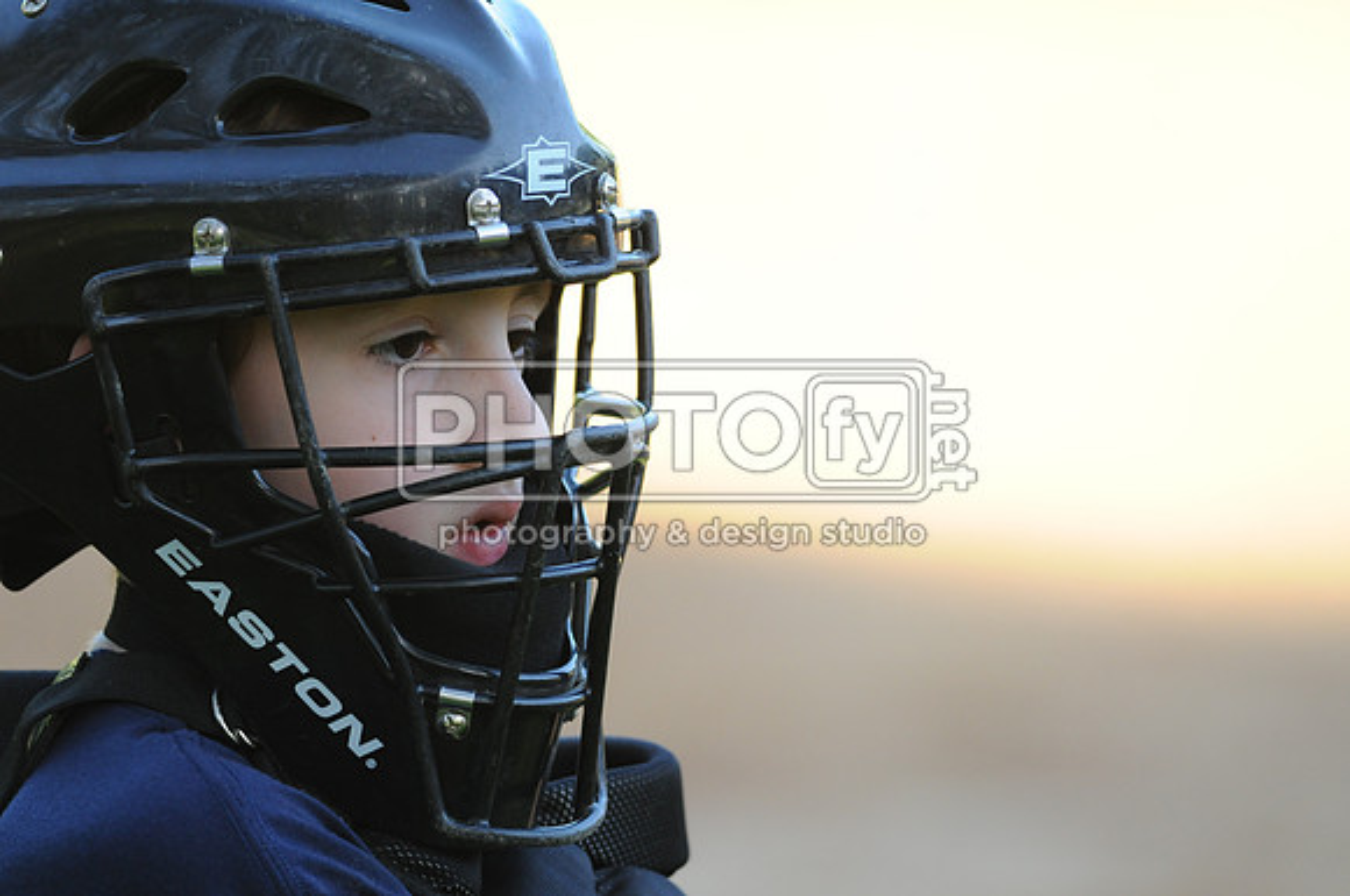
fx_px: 16851
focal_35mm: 450
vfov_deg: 3.0
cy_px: 448
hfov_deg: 4.6
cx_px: 675
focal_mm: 300
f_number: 4
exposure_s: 1/640
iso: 800
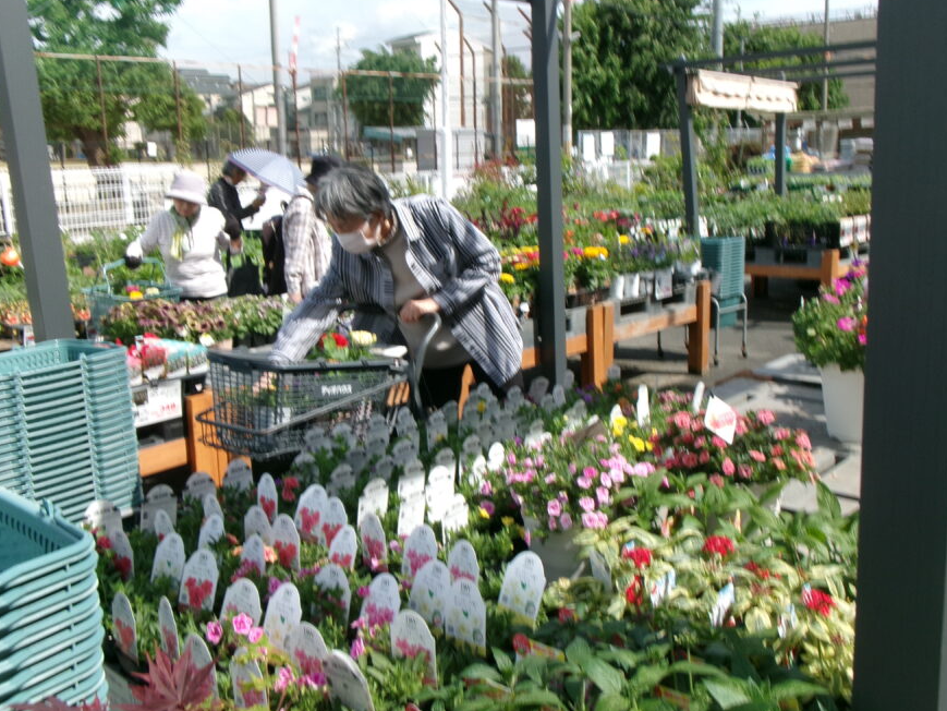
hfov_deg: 55.3
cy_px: 315
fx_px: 903
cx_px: 446
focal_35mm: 33
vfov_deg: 42.9
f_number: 10.8
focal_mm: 5.1
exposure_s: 1/100
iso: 100
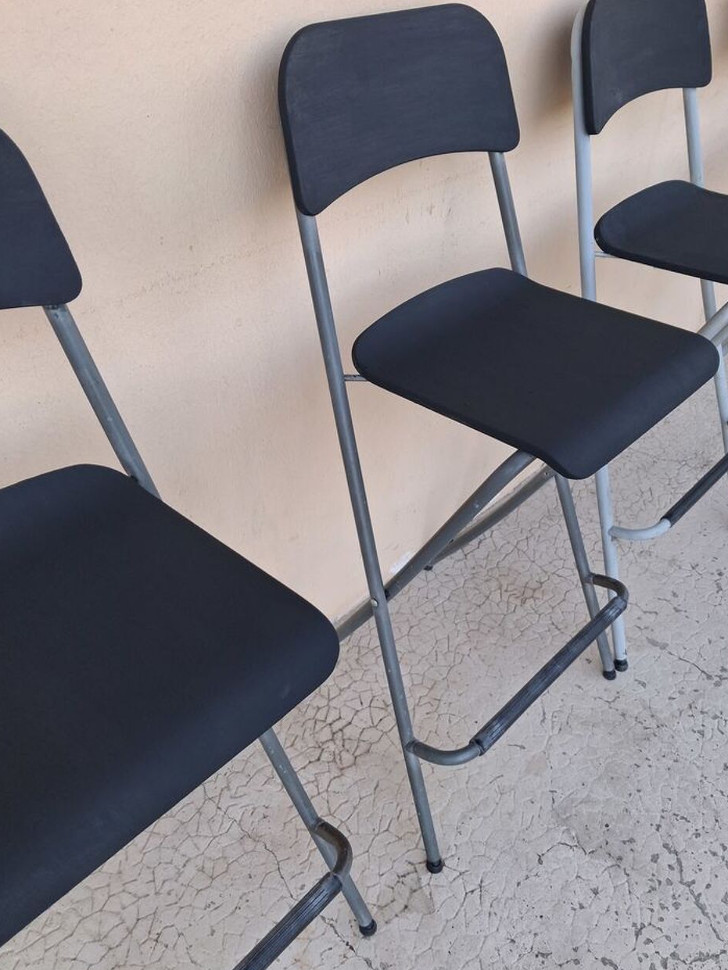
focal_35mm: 29
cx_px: 386
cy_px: 484
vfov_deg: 61.7
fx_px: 813
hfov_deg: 48.2
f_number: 1.8
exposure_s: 1/100
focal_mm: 4
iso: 80
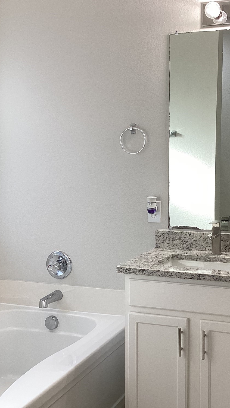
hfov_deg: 25.6
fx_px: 499
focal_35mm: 46
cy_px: 200
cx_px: 175
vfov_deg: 44.6
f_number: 2.4
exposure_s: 1/60
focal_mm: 3.3
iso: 64
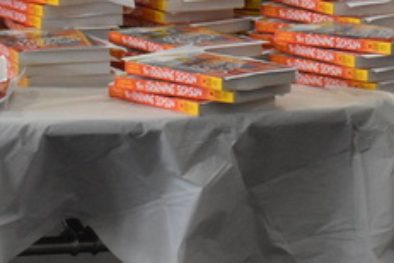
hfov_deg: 5.6
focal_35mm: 366
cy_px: -141
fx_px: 4008
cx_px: 24
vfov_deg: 3.7
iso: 3200
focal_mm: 55
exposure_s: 1/160
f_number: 5.6
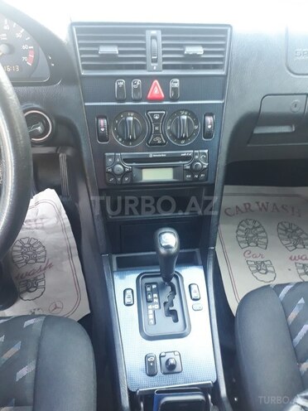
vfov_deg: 65.3
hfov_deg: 51.4
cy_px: 206
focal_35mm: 27
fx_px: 320
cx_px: 154
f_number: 1.9
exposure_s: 1/25
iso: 160
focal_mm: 3.6
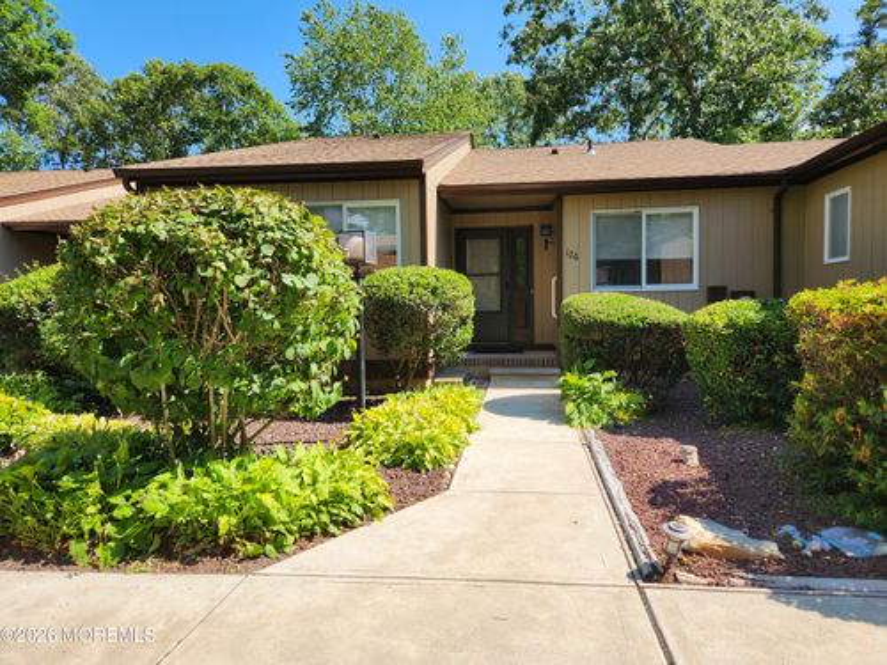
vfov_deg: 58.9
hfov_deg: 73.9
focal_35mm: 23
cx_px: 444
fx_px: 589
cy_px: 332
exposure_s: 1/1096
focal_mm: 5.4
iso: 20
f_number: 1.8
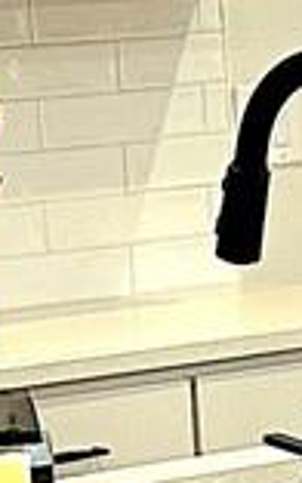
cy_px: 640
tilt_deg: -10.7
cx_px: 317
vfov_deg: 7.4
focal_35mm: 281
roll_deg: +3.6
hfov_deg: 4.7
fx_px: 3704
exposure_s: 1/60
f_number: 1.5
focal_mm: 5.7
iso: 100
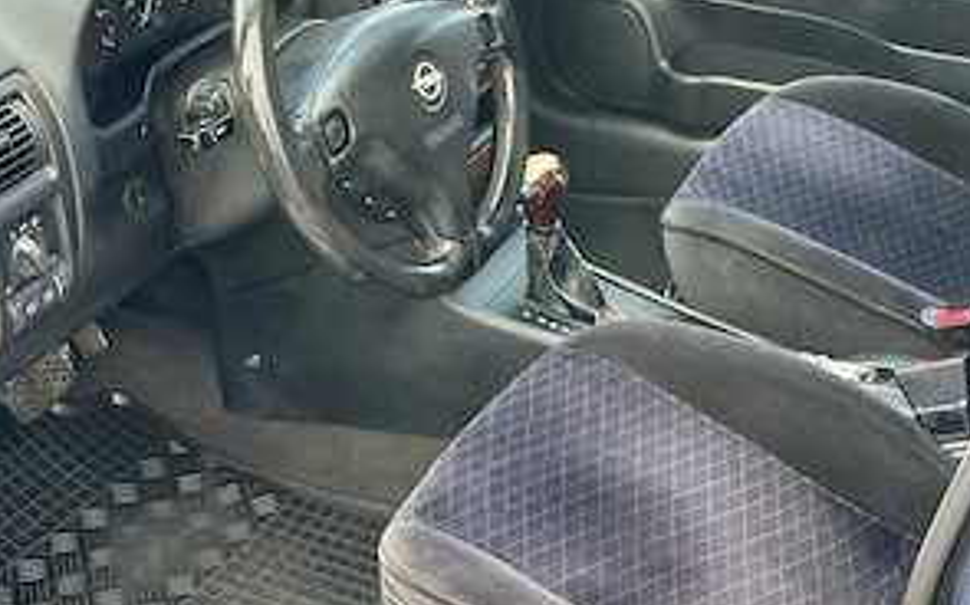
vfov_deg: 18.8
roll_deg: -0.5
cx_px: 483
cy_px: 250
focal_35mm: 69
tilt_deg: -29.1
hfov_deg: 29.8
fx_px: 1823
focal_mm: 6.86
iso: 64
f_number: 1.78
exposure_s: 1/171
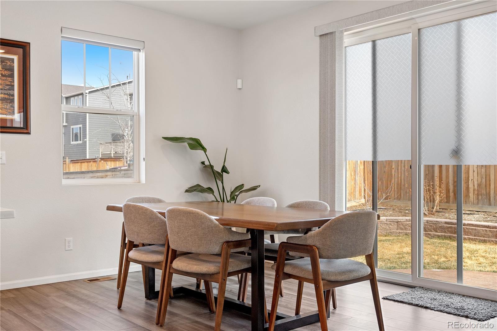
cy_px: 166
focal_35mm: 37
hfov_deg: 52.2
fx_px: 507
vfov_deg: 36.2
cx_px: 248
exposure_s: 1/40
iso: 320
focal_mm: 24.5
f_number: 8
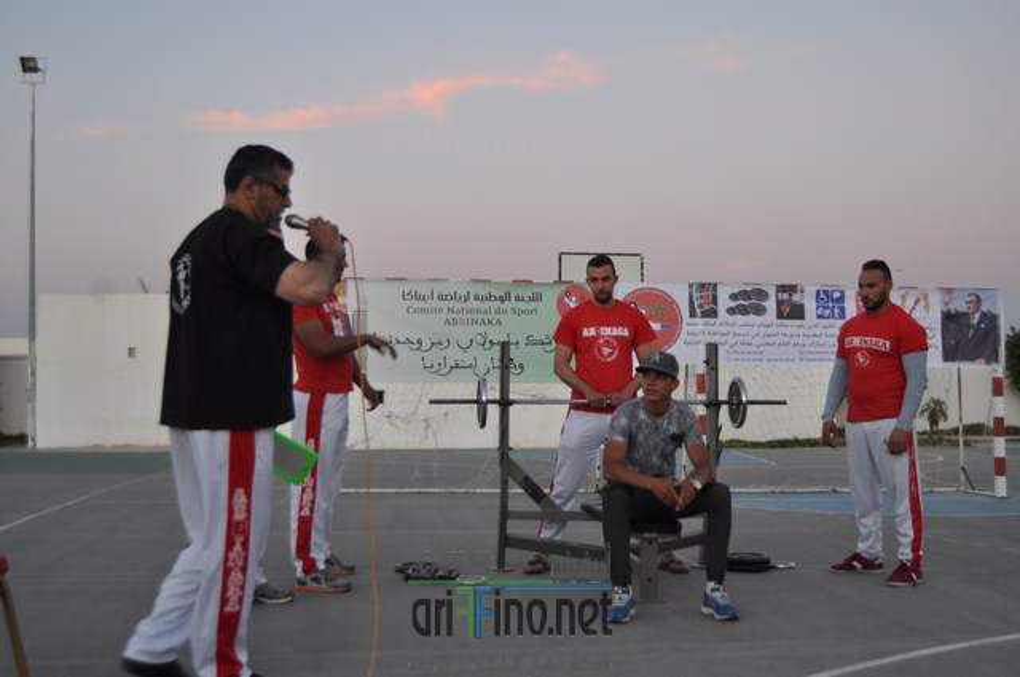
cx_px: 510
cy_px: 338
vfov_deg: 31.8
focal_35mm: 42
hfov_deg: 46.5
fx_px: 1188
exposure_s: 1/60
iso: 450
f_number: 4
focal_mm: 28
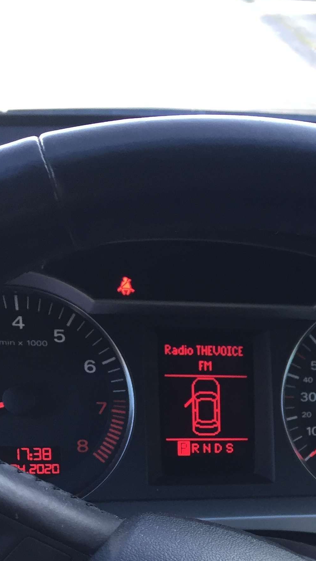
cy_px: 511
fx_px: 864
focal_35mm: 58
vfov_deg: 34.0
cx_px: 369
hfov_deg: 19.6
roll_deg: -4.0
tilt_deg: -31.4
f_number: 2.2
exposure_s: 1/33
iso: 32
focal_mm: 4.15
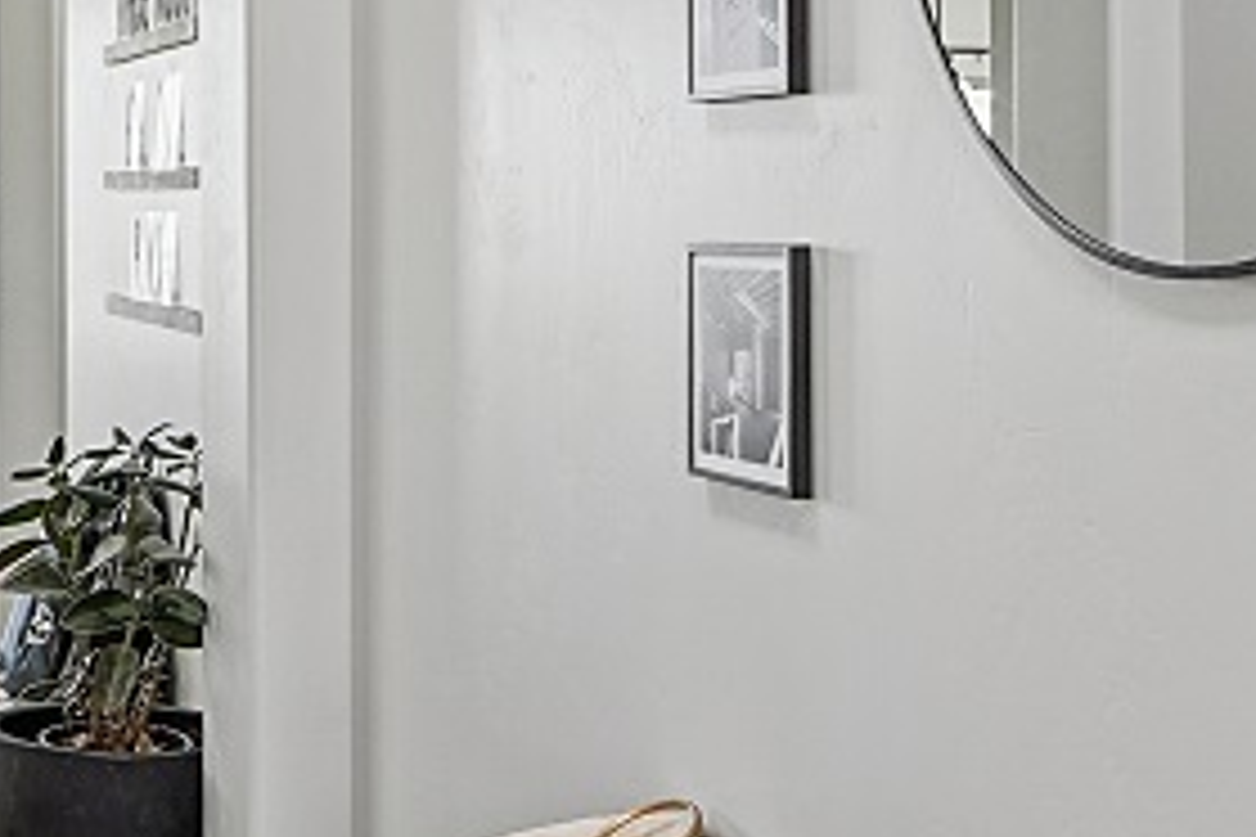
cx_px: 763
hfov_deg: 31.3
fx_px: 2233
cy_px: 99
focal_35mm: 64
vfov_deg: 20.8
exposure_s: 1/20
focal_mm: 14
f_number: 7.1
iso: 400
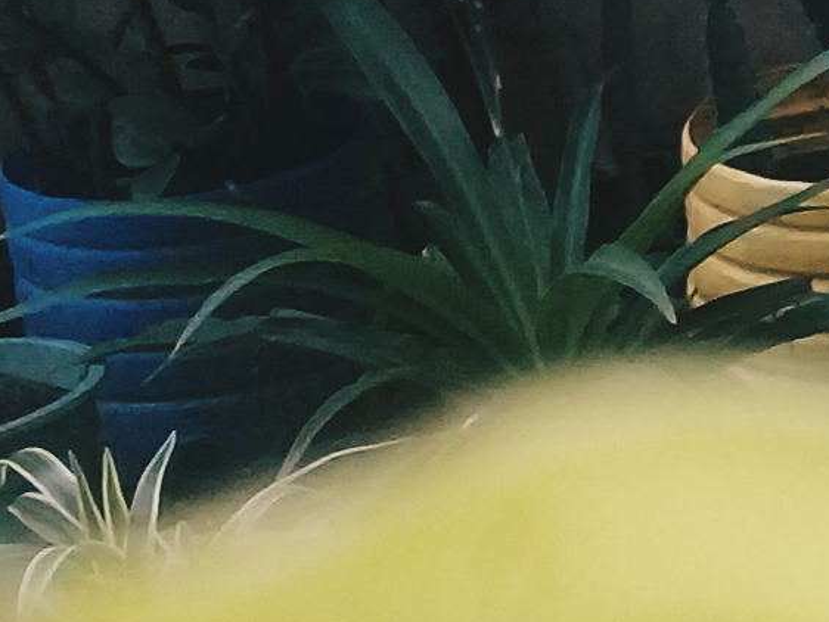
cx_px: 1910
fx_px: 4313
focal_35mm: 180
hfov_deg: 9.8
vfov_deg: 8.2
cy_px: 85
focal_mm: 3.3
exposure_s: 1/120
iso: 80
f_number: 2.2
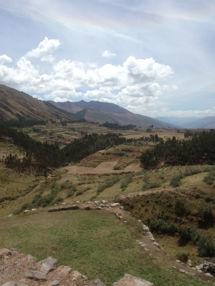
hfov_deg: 42.9
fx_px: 273
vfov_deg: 55.4
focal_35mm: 33
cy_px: 143
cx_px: 108
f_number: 2.4
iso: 50
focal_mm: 4.12
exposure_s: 1/2463
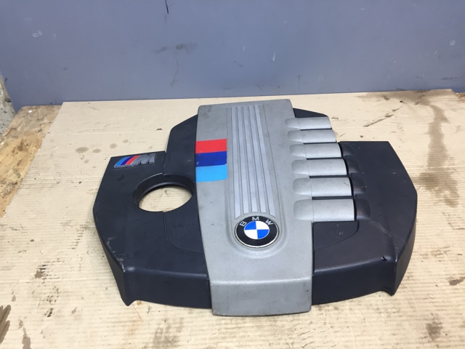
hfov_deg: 61.7
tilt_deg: -41.1
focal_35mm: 29
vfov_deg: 48.2
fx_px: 390
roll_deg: -1.3
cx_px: 232
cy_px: 174
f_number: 2.2
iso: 80
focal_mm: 4.15
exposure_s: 1/33
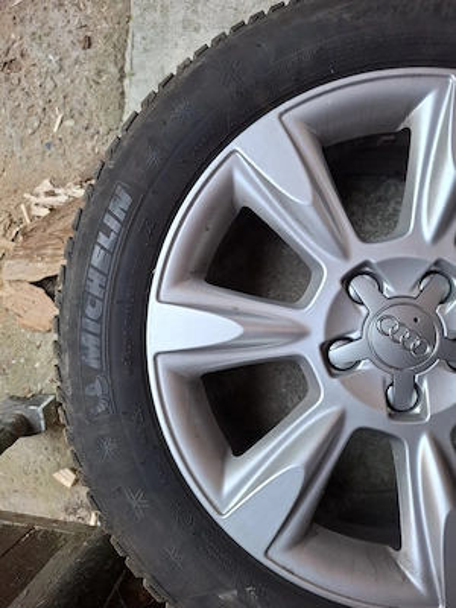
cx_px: 228
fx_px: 404
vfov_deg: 73.9
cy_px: 304
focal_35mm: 23
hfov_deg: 58.9
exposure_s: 1/100
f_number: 1.8
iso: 125
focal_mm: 5.54
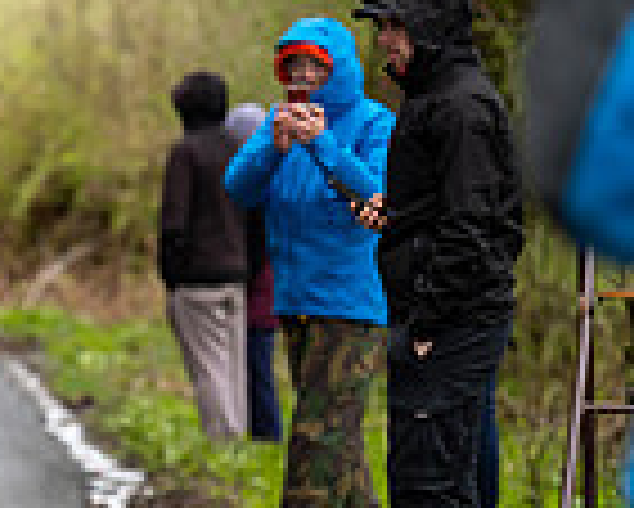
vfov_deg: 2.7
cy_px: 173
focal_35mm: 578
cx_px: -454
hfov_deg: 3.3
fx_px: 10853
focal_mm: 150
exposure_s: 1/1000
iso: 500
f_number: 3.5
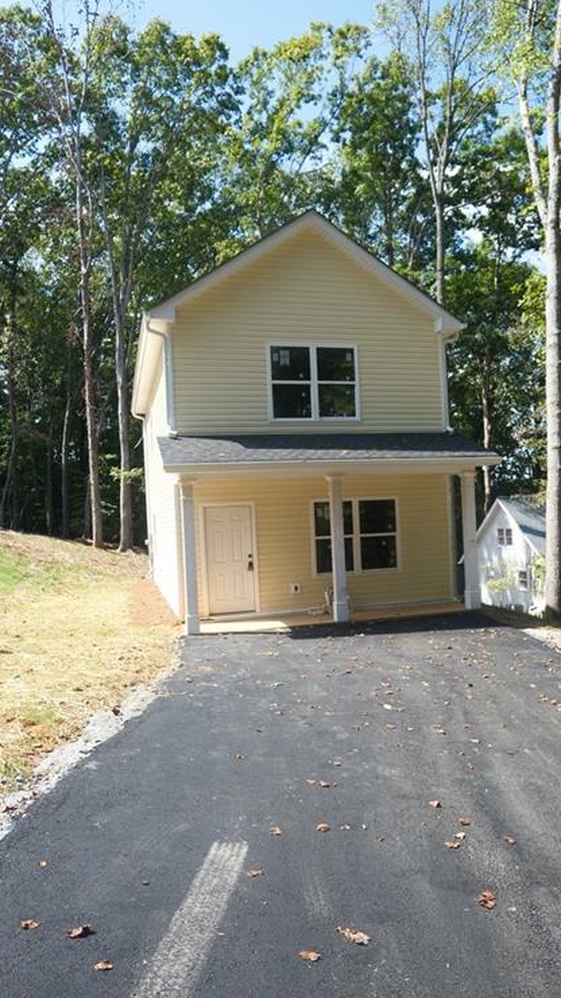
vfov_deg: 74.1
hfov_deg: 45.9
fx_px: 661
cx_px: 313
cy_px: 507
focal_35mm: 25
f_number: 4.5
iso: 1000
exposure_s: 1/2000
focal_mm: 15.6
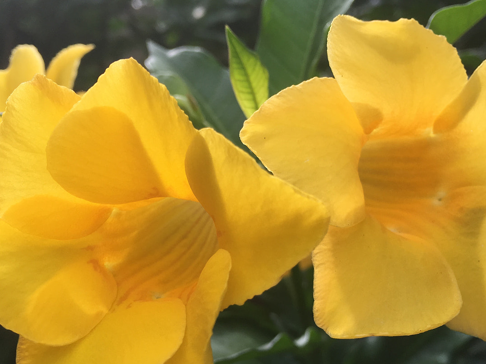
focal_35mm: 43
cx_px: 249
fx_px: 604
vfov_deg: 33.5
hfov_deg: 43.9
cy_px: 214
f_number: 2.2
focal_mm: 4.15
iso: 25
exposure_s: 1/442
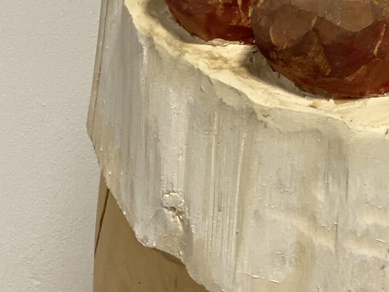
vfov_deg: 8.0
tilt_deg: -23.6
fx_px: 2069
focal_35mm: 184
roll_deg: -1.8
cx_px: 527
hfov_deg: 10.5
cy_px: -84
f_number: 2
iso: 100
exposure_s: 1/100
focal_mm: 6
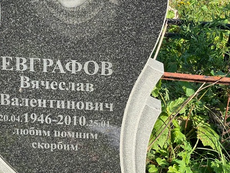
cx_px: 86
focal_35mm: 93
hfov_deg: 21.0
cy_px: 76
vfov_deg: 15.9
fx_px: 618
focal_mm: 6
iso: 20
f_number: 2
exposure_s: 1/558
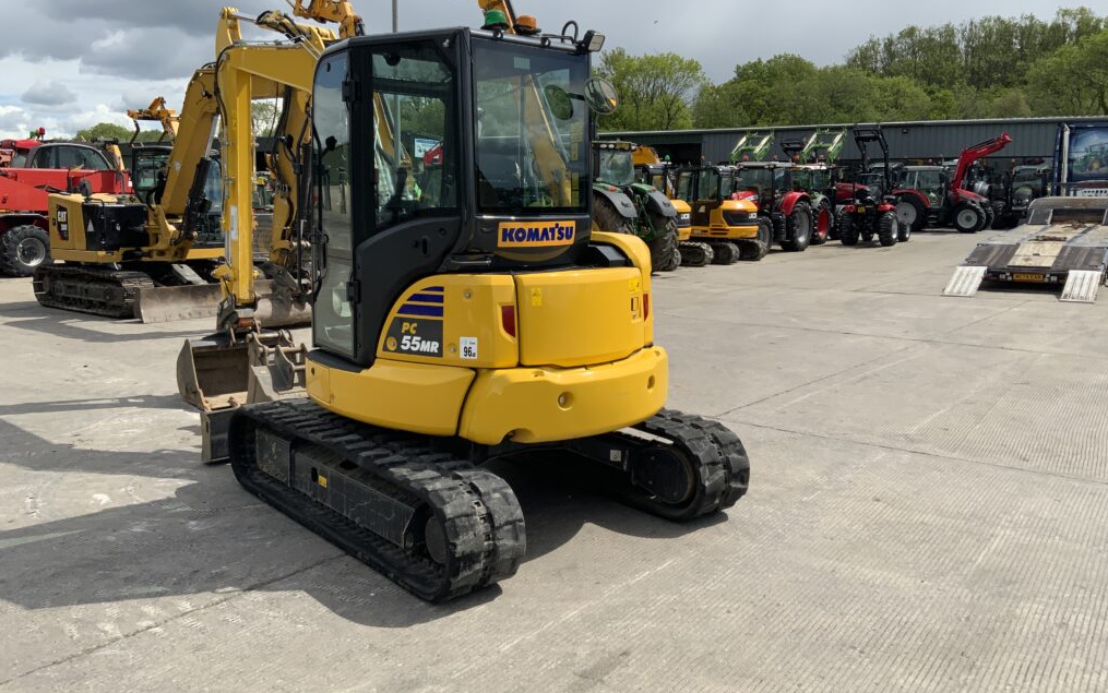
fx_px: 936
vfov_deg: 40.5
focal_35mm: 31
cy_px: 300
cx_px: 557
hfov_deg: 61.2
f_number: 1.8
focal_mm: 3
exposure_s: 1/2320
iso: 16
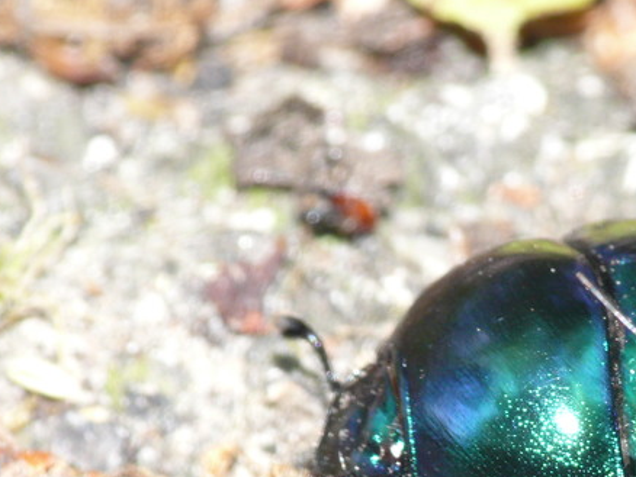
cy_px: 451
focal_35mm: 413
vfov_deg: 3.6
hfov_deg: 4.8
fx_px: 7592
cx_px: 551
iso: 200
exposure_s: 1/30
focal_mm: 44.9
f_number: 9
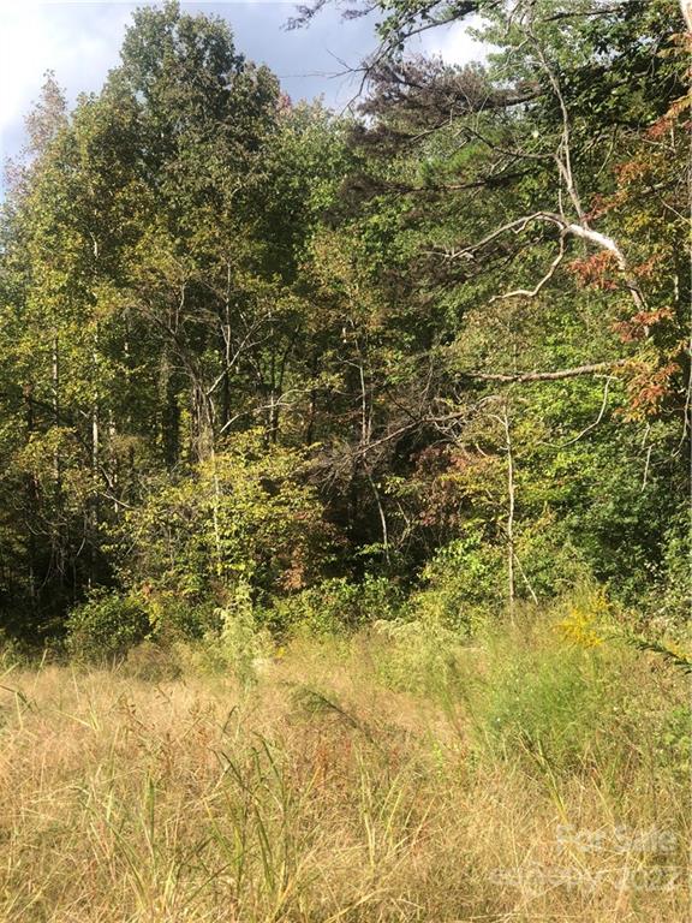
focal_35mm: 57
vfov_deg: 33.8
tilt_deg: +2.3
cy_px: 462
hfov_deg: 25.7
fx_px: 1519
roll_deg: -1.4
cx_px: 346
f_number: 2.8
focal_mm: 6.6
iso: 20
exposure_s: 1/310
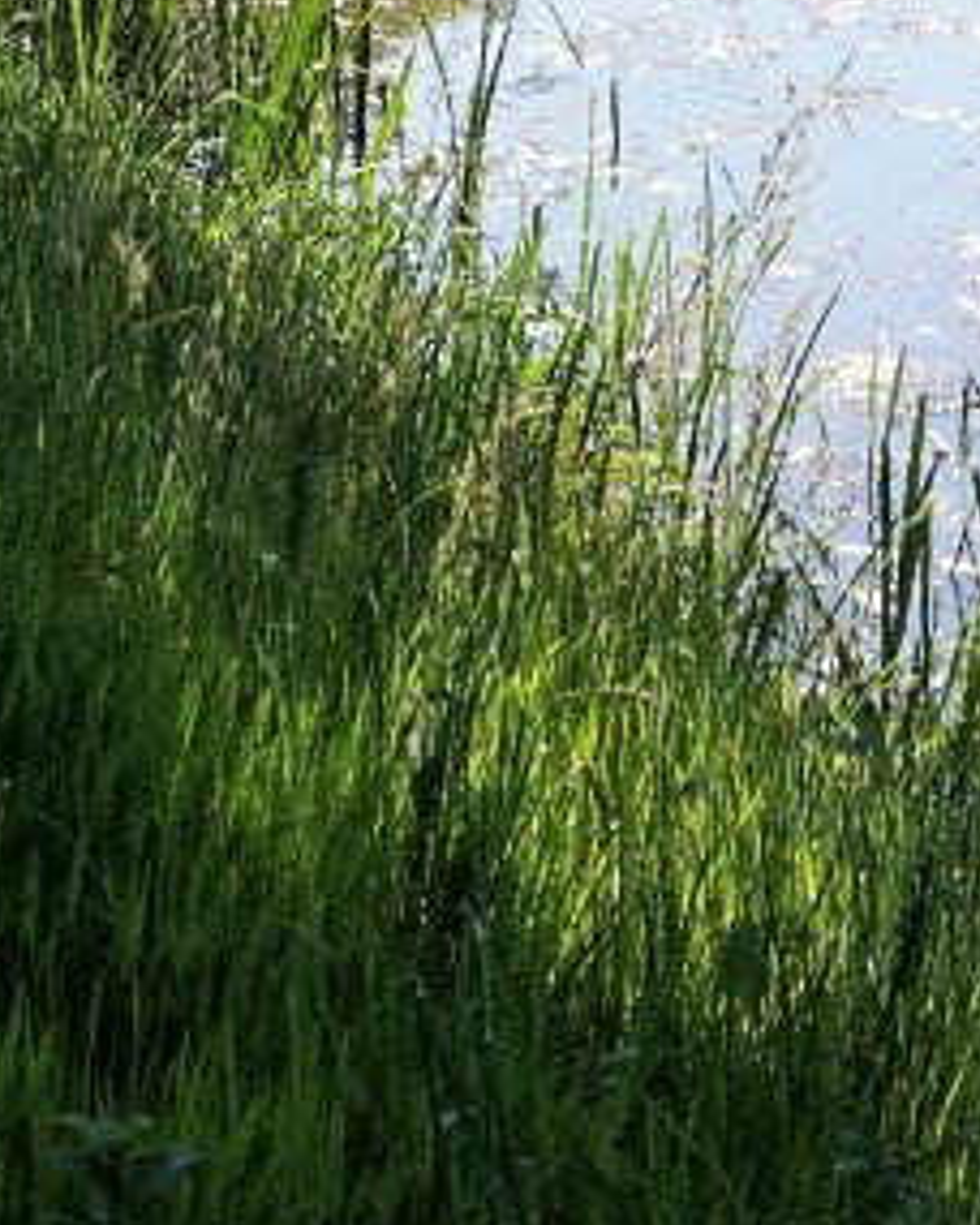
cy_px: -911
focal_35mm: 128
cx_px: 224
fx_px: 4641
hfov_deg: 12.0
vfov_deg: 13.6
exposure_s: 1/200
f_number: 6.3
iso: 100
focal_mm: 16
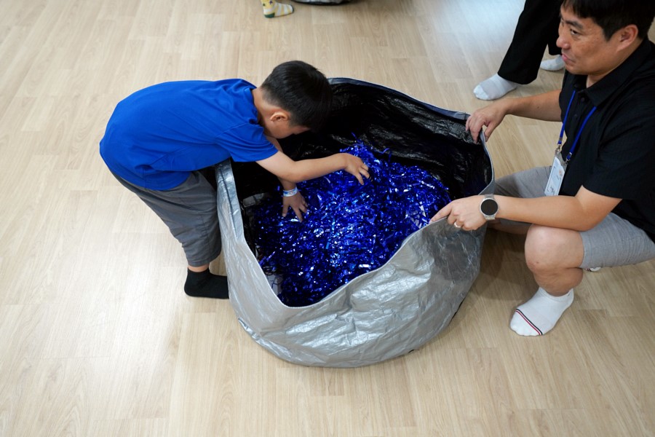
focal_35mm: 35
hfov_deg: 54.4
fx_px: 637
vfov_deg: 37.9
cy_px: 218
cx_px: 328
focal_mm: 35
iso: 1600
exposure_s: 1/160
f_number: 3.2
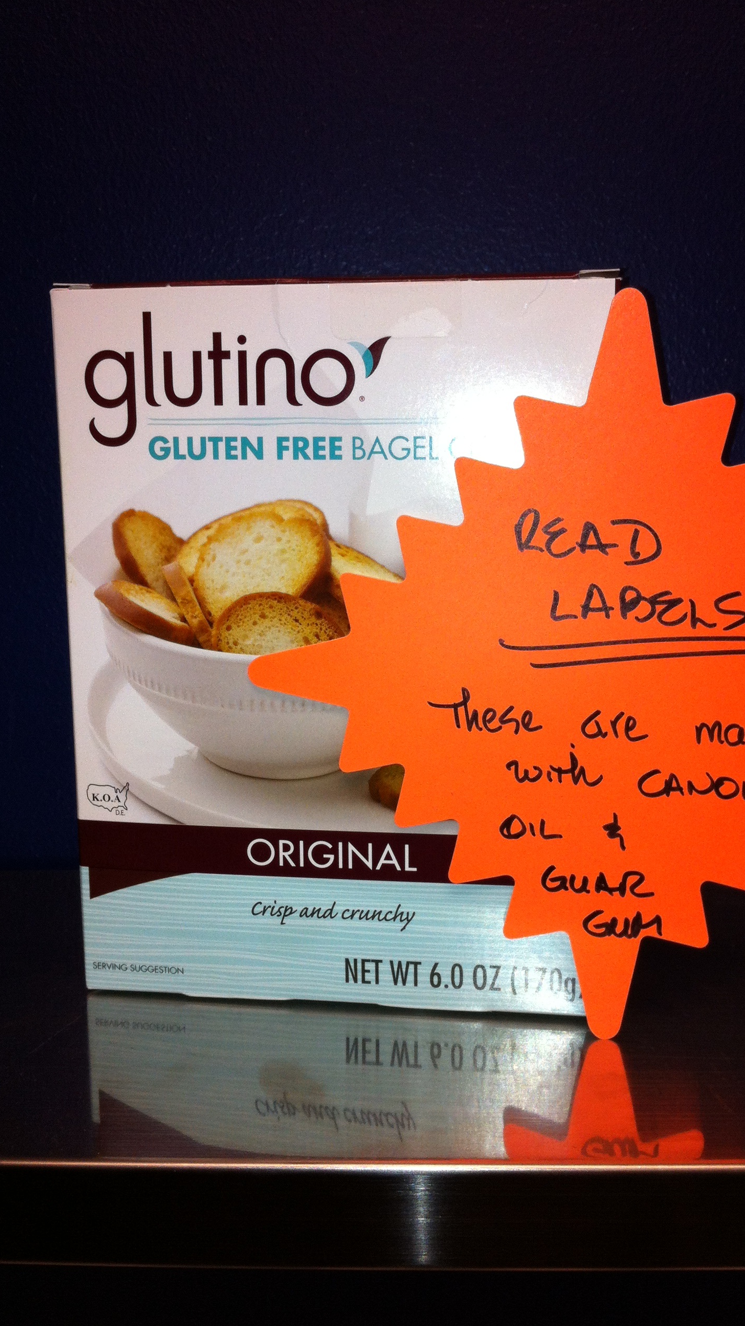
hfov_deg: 30.4
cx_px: 409
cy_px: 670
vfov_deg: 51.6
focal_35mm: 39
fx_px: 1370
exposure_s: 1/76
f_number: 2.8
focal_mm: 3.85
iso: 80
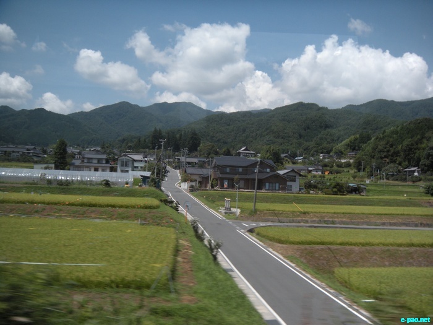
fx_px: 438
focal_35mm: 35
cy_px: 162
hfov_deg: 52.6
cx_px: 216
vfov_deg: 40.7
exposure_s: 1/180
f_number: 3.8
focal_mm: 5.9
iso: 64
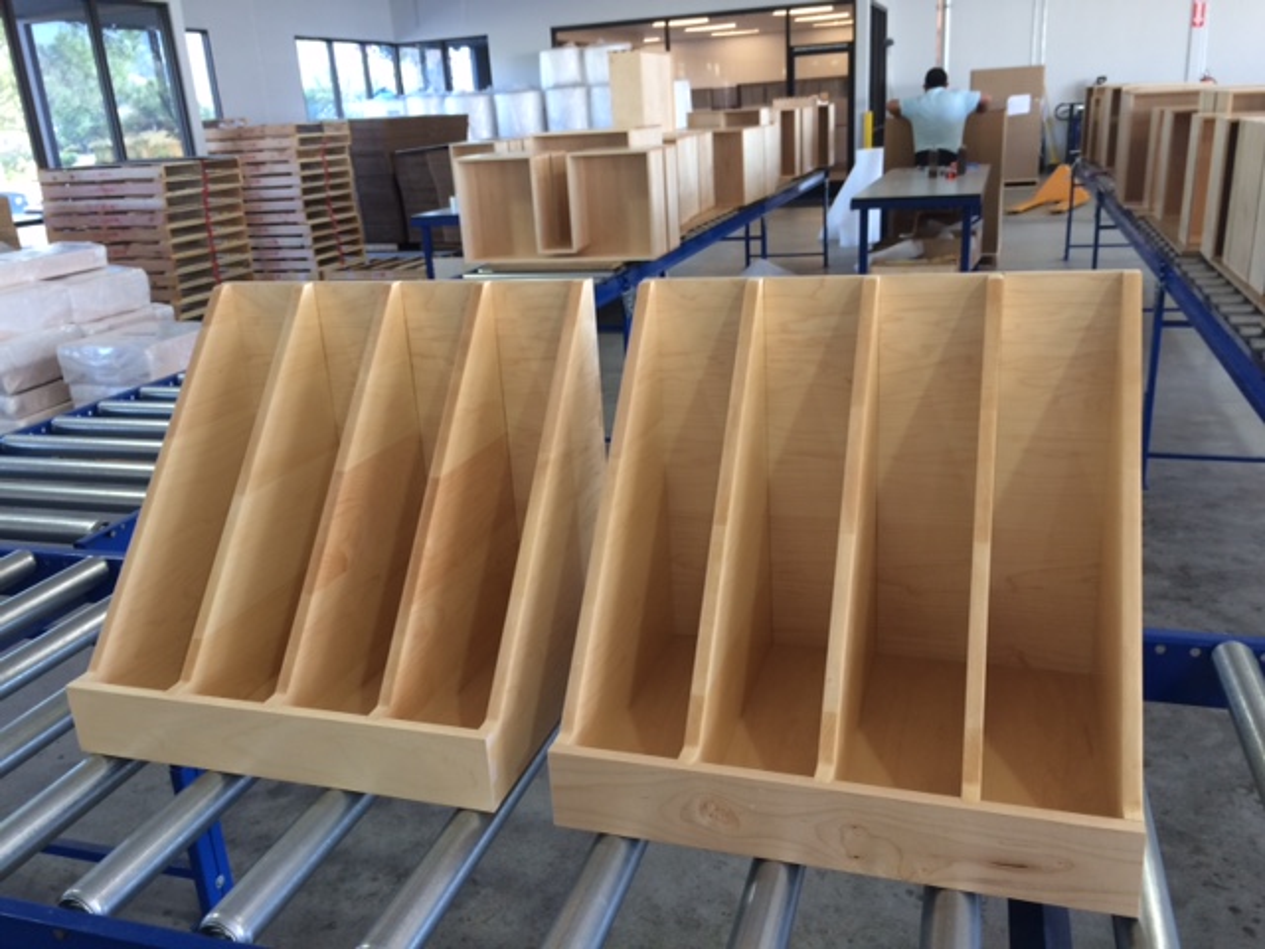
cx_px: 632
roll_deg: +4.0
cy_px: 474
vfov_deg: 48.2
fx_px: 1060
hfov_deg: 61.7
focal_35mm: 29
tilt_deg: -18.5
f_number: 2.2
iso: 50
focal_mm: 4.15
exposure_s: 1/30
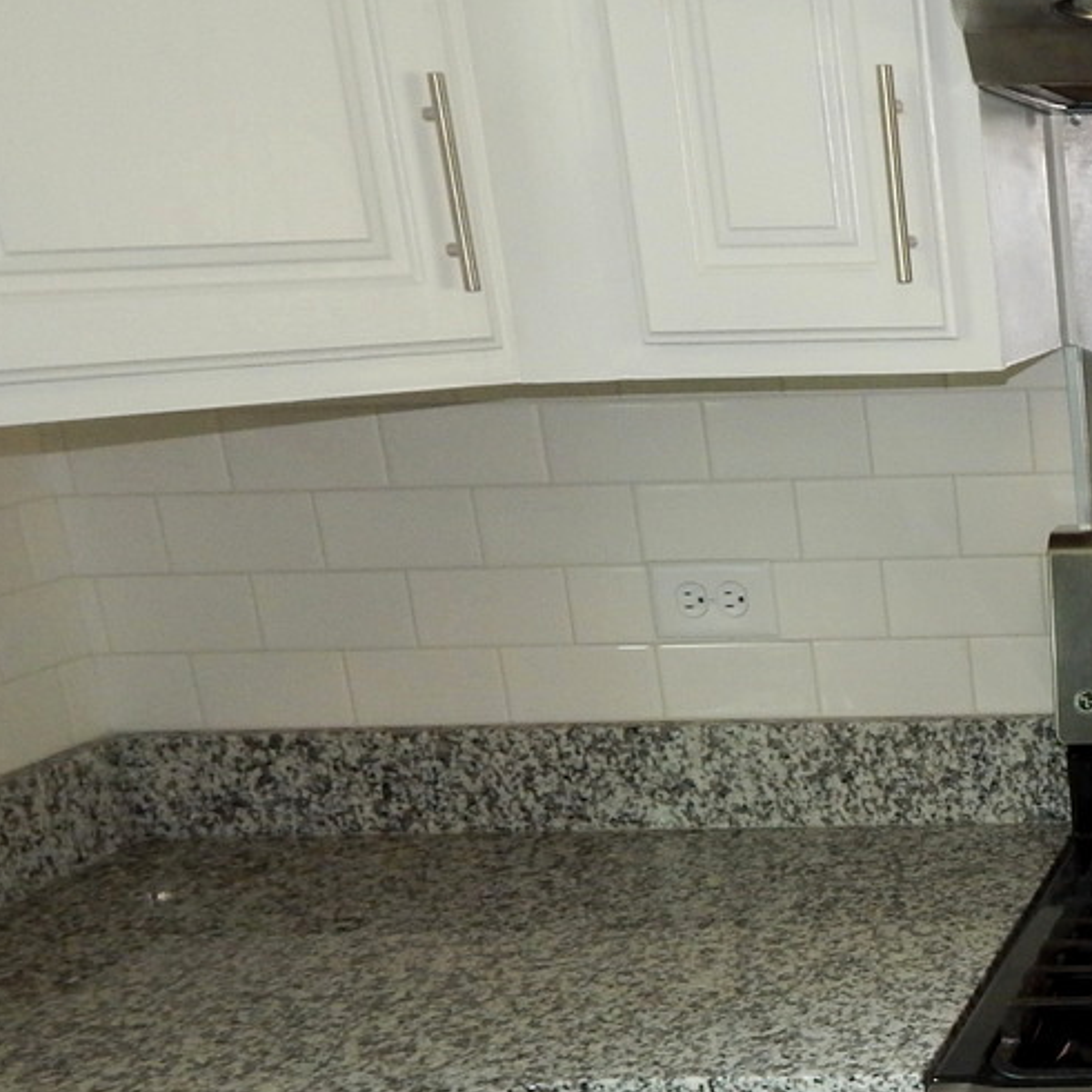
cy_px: 945
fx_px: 2034
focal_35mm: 57
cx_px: 1446
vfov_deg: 29.0
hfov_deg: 25.5
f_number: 3
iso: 200
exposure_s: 1/30
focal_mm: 4
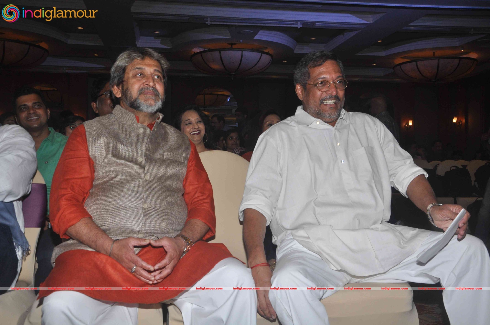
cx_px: 245
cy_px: 162
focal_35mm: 39
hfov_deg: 49.6
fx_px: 530
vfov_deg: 34.1
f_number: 9
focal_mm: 26
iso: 640
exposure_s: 1/200
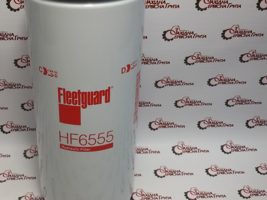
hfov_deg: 40.0
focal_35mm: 47
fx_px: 363
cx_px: 89
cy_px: 90
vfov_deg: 30.9
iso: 80
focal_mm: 2.93
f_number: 2.4
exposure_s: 1/100
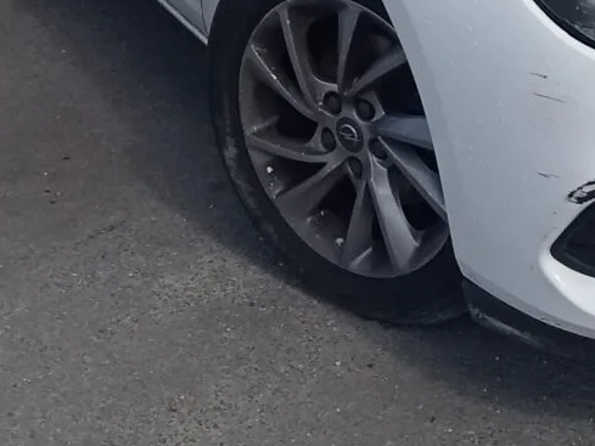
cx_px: 645
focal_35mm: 110
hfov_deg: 17.3
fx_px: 1891
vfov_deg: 12.9
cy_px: -170
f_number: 2.2
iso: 100
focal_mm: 3.46
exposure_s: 1/1021
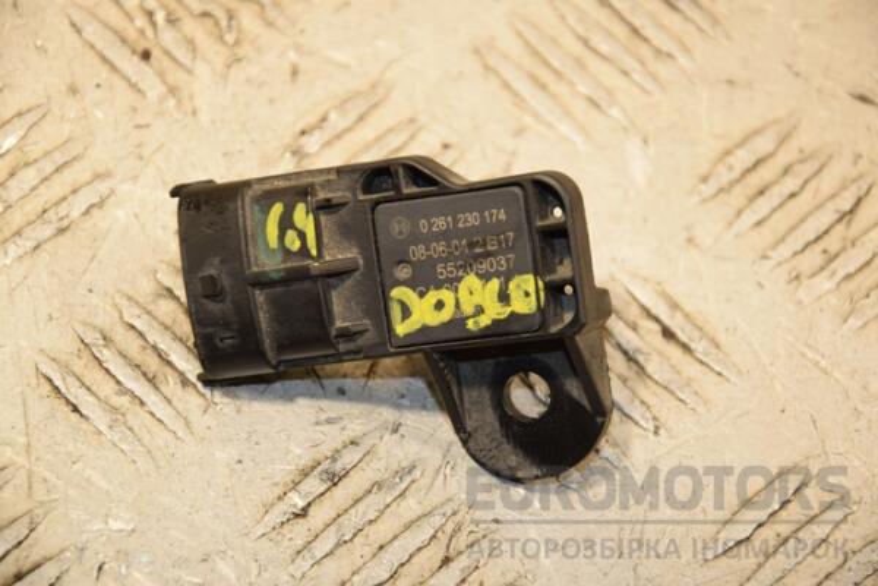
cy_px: 293
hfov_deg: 13.0
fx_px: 3841
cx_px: 439
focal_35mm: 158
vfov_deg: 8.7
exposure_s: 1/200
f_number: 6.3
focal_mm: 105
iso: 800
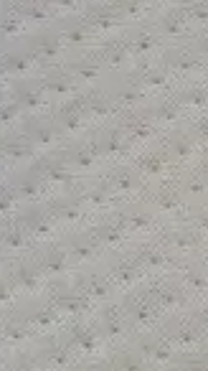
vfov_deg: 11.2
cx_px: 738
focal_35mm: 184
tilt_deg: -71.0
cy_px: -193
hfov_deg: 5.9
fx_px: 1806
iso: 64
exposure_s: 1/192
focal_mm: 6.86
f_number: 1.78
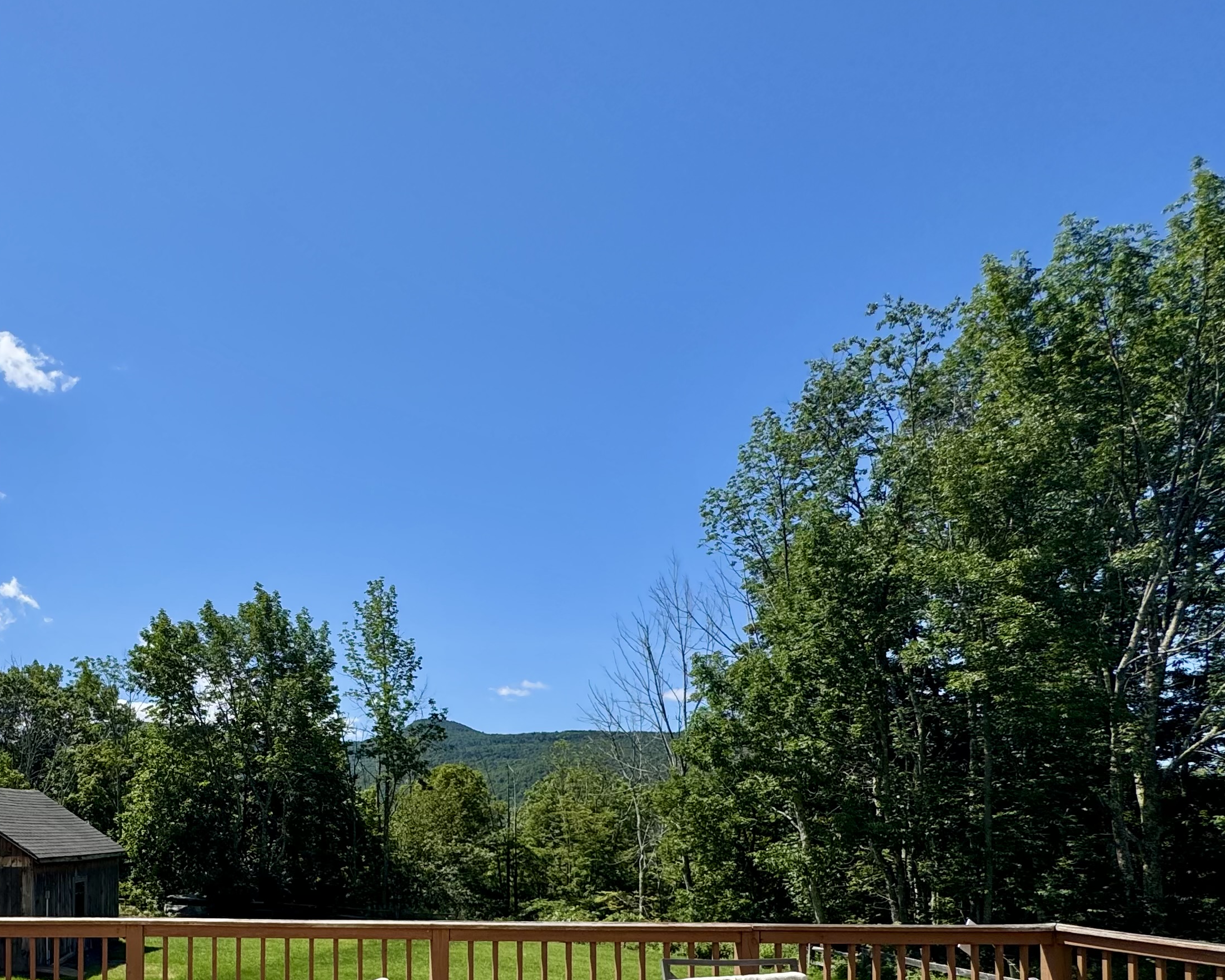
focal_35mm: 25
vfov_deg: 52.6
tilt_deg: +1.5
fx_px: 906
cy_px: 802
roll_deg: -0.1
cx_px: 232
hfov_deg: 62.0
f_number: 2.2
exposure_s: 1/2083
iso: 50
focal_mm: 2.22
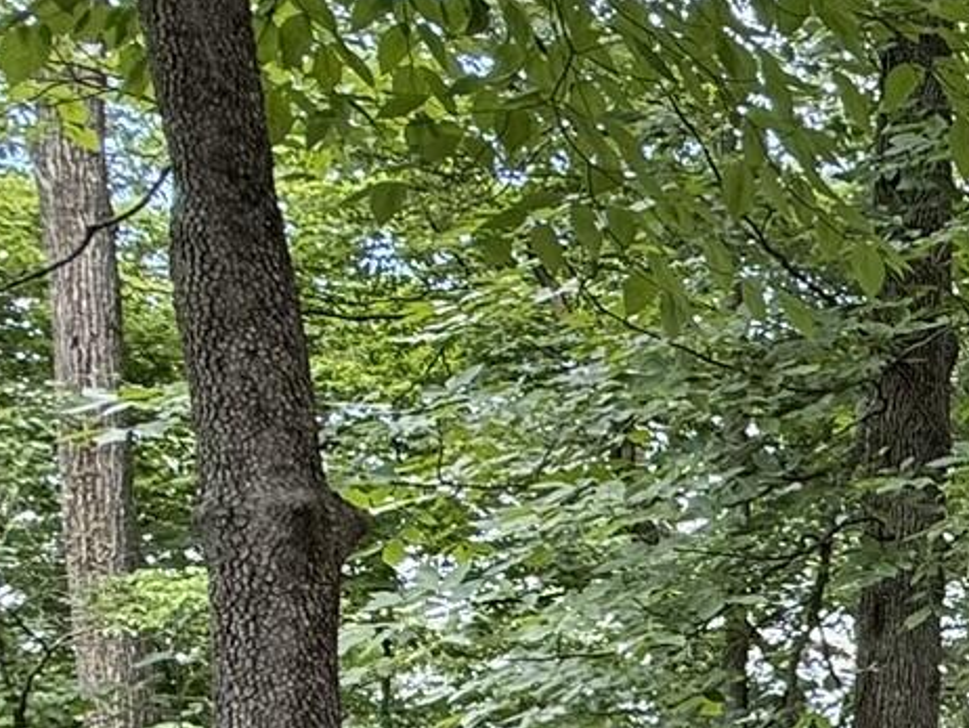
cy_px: 866
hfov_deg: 21.0
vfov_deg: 22.0
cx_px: 1751
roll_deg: +0.9
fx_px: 1736
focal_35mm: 62
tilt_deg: -0.4
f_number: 2.2
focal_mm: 2.22
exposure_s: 1/99
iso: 125
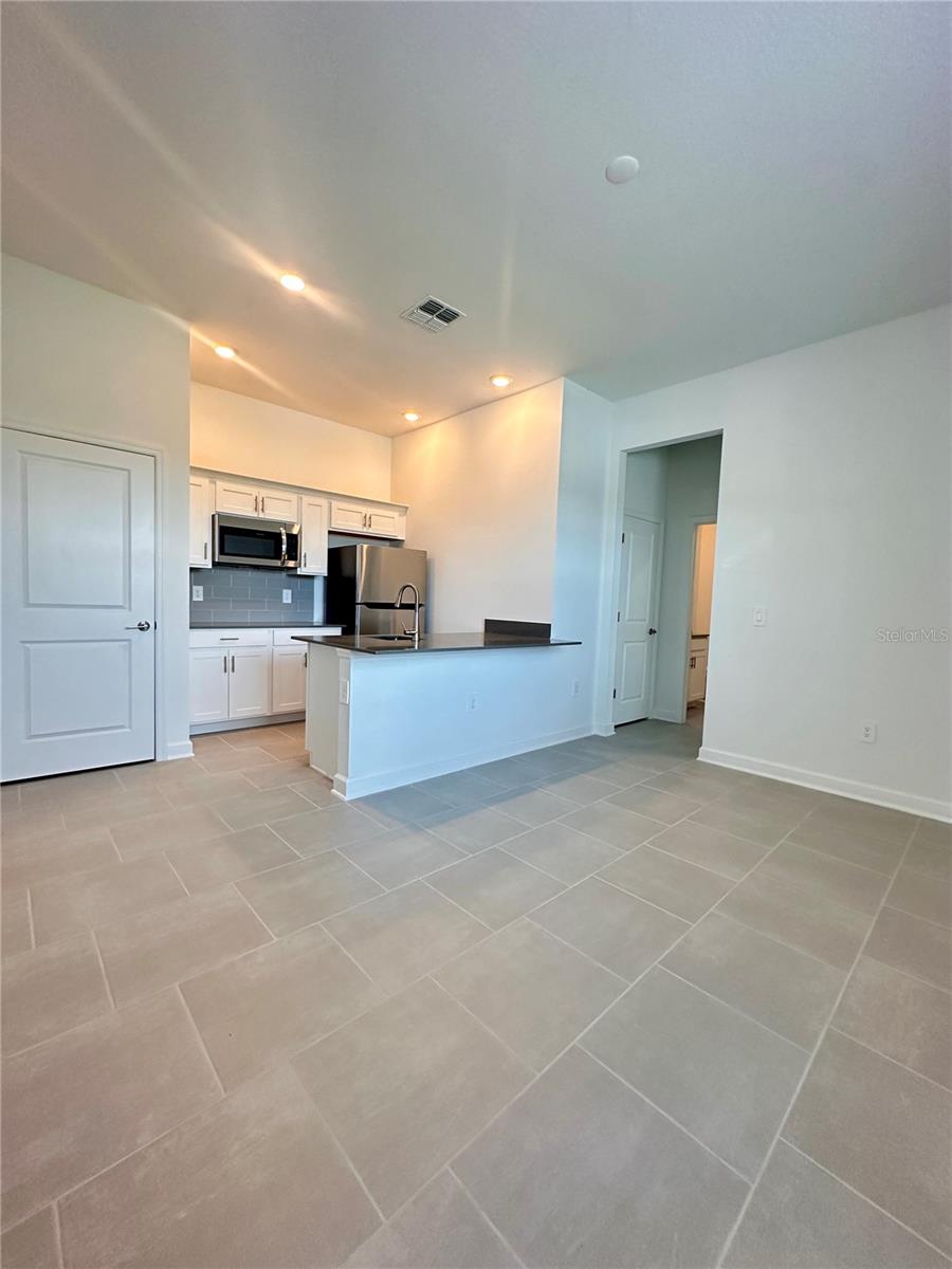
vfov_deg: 102.1
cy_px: 634
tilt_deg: -2.0
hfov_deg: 85.7
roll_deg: -3.4
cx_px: 476
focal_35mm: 14
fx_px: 513
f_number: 2.2
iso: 320
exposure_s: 1/120
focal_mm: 2.22
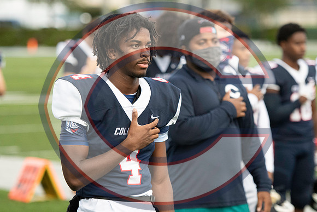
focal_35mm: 202
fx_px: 1783
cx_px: 158
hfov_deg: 10.2
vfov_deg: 6.8
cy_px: 106
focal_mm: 135
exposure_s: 1/2000
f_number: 2.8
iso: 3600
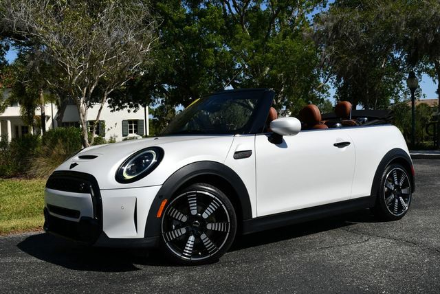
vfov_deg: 33.5
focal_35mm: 40
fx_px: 489
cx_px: 220
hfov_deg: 48.4
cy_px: 147
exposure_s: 1/400
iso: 100
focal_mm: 20
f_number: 10
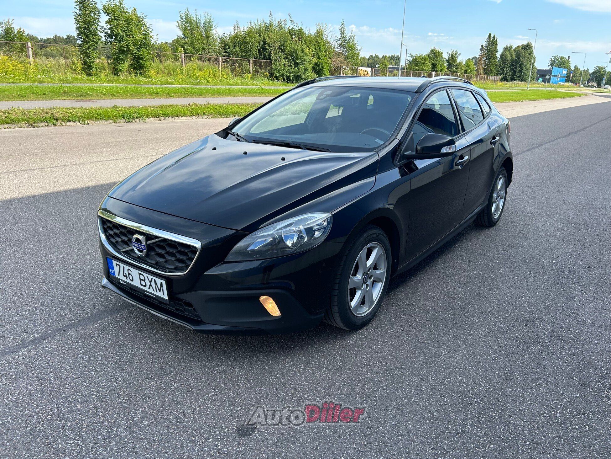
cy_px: 230
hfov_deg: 67.3
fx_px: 459
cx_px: 306
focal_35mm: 26
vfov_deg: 53.1
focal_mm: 5.7
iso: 50
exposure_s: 1/1068
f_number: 1.5
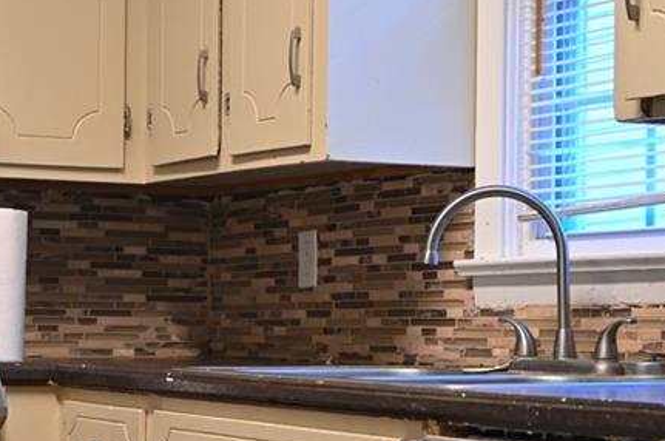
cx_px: 157
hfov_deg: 19.0
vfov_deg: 12.7
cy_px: 343
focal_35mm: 107
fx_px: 1974
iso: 1000
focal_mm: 45
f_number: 6
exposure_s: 1/15
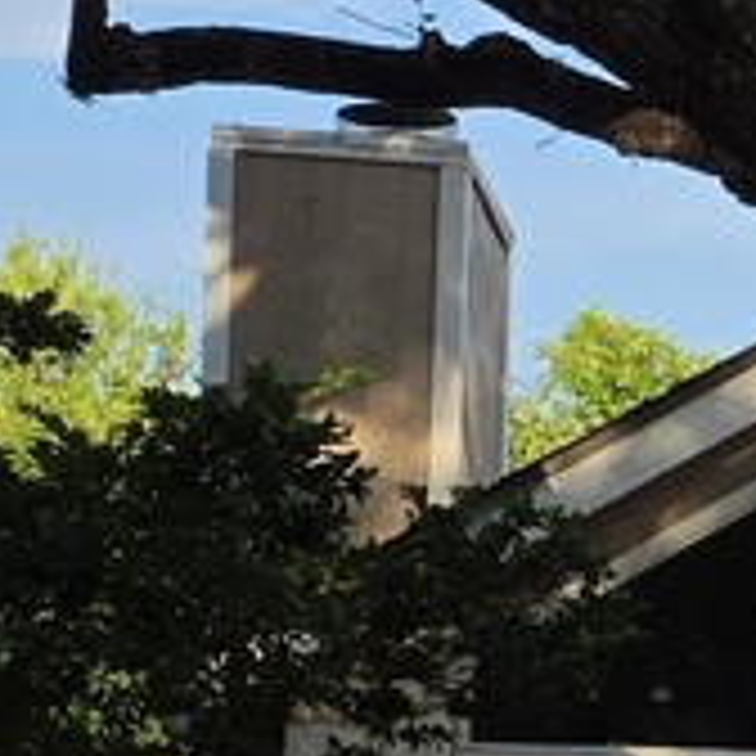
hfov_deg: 8.6
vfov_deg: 10.0
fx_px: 4299
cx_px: 2156
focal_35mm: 174
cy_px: 508
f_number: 1.7
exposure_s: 1/3436
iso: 80
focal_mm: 6.25
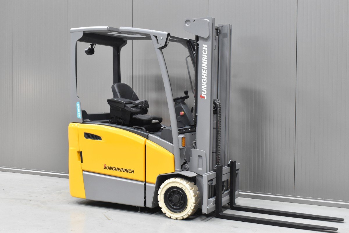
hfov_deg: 41.1
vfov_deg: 28.1
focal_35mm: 48
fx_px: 465
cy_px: 116
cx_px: 174
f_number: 7.1
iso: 1600
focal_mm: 32
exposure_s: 1/20
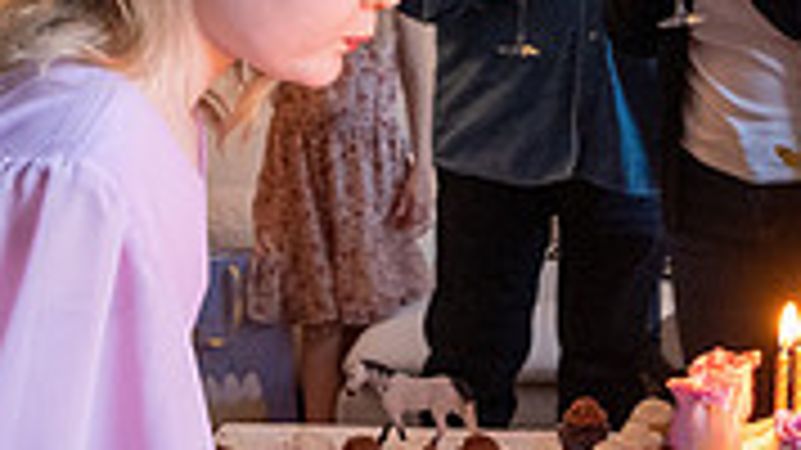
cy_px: 209
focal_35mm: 92
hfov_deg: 23.2
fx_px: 1953
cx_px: 351
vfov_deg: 13.1
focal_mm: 17.7
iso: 2000
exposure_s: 1/125
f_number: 4
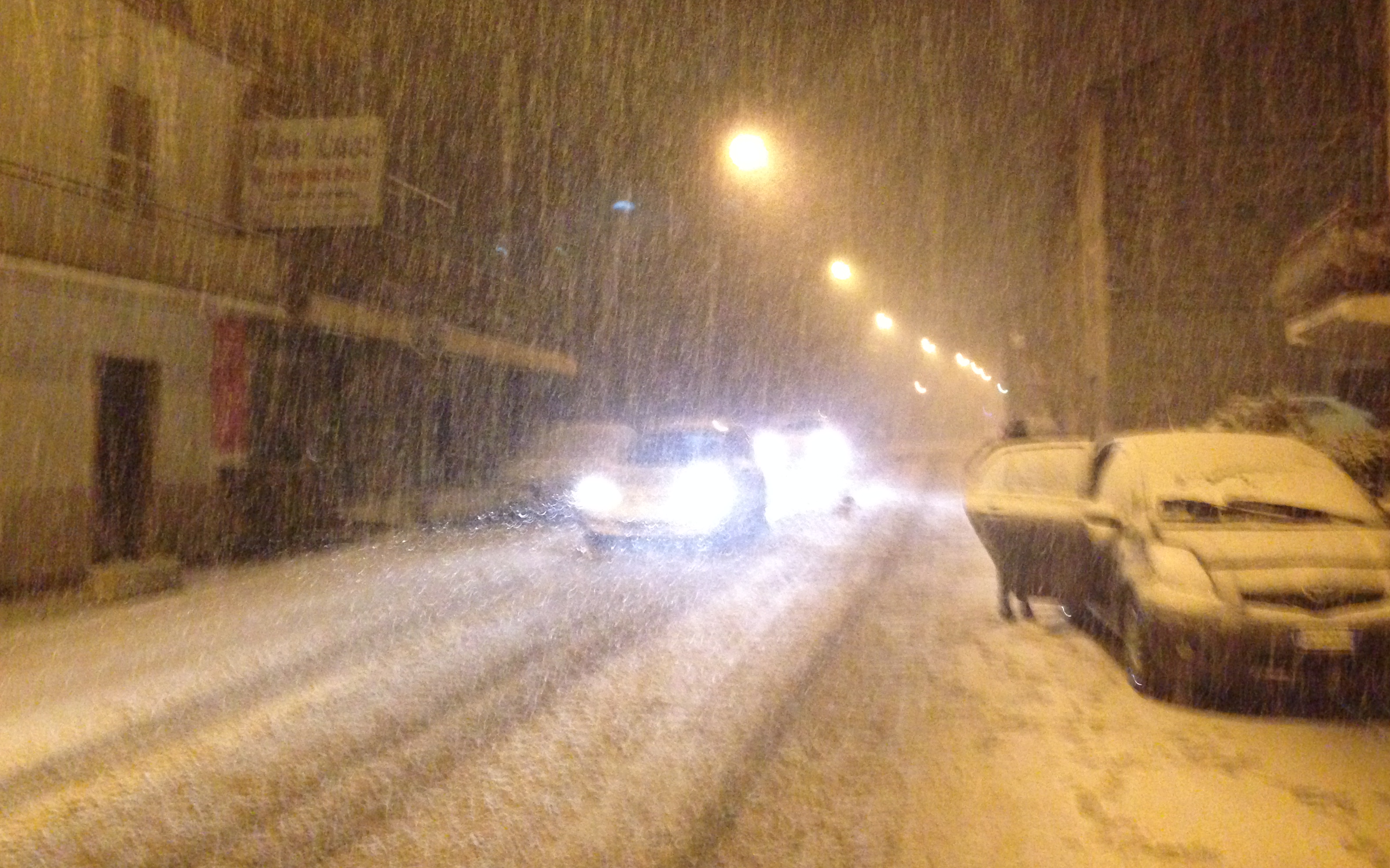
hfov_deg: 54.0
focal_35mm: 36
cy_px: 351
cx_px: 710
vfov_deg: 35.2
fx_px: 1364
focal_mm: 4.12
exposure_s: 1/15
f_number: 2.4
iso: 640
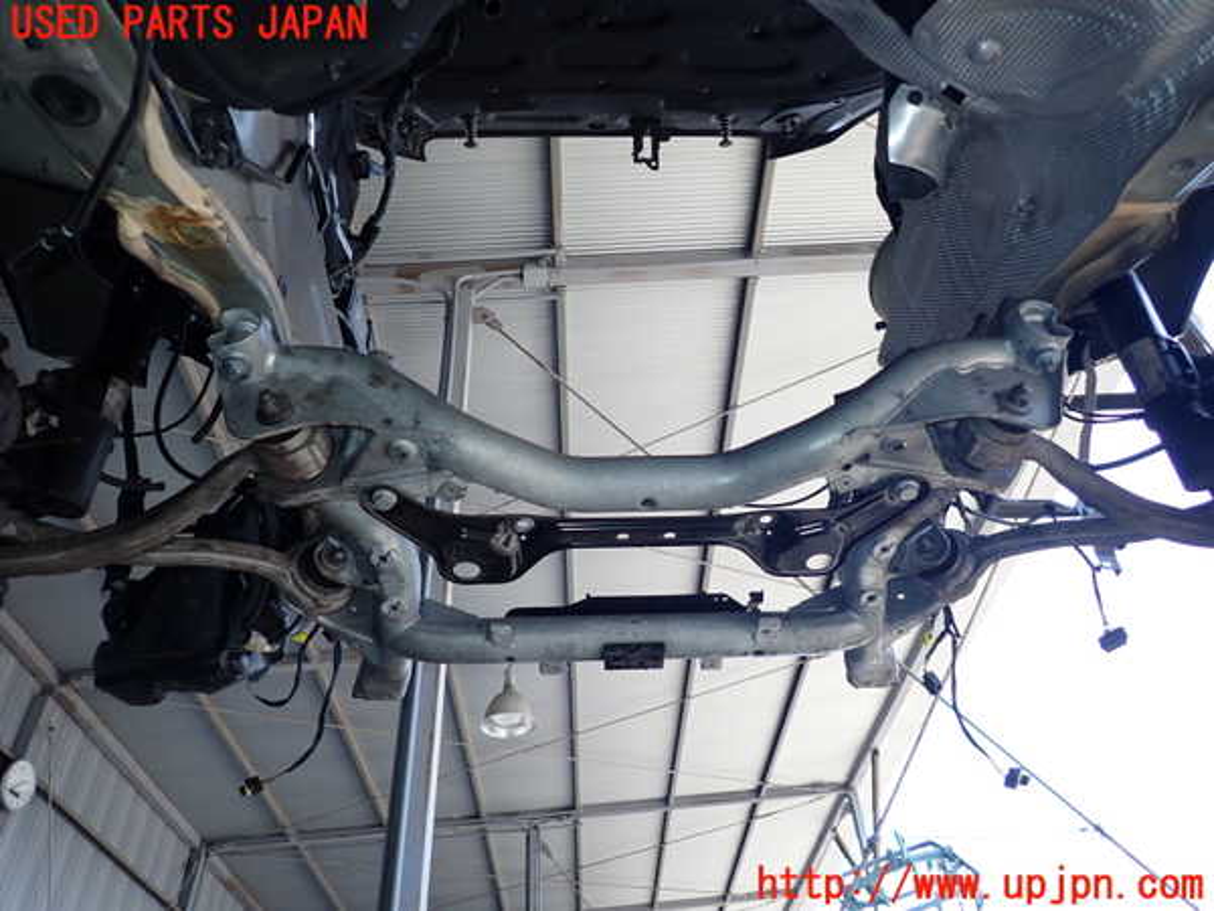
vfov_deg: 54.9
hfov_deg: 69.4
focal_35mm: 25
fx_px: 877
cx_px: 607
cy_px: 456
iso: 100
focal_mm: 4.5
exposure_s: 1/320
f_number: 2
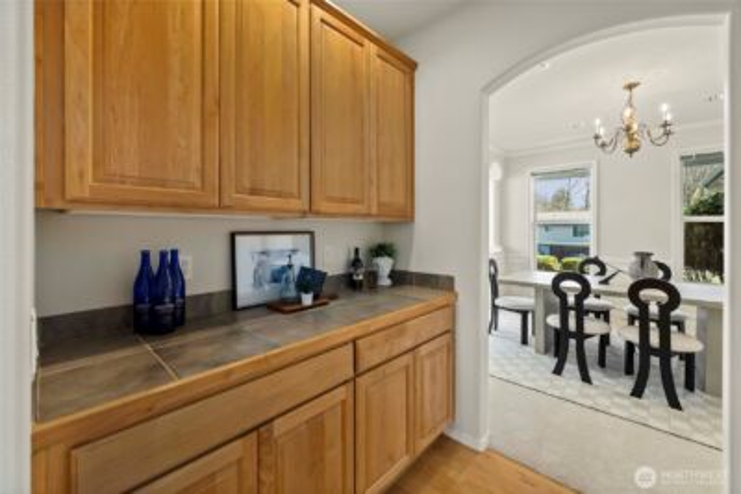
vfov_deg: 81.3
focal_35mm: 14
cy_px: 247
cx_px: 370
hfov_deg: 104.2
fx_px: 288
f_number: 7.1
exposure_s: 1/8
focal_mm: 14
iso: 1000
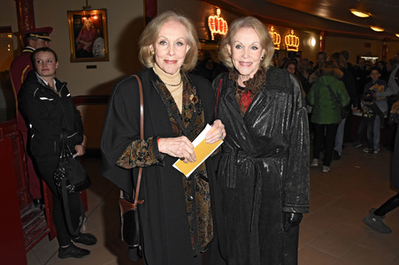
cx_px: 200
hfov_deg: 67.4
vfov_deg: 47.9
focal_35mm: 27
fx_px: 299
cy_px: 132
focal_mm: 18
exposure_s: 1/125
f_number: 6.3
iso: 2500
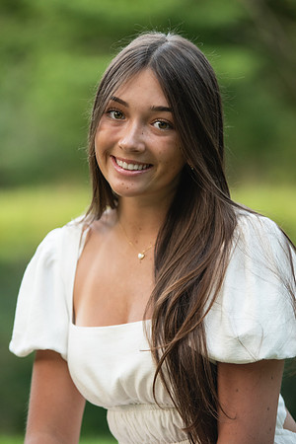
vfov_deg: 14.7
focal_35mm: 140
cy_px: 222
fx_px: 1727
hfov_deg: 9.8
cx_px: 148
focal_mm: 140
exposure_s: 1/200
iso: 1000
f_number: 3.2
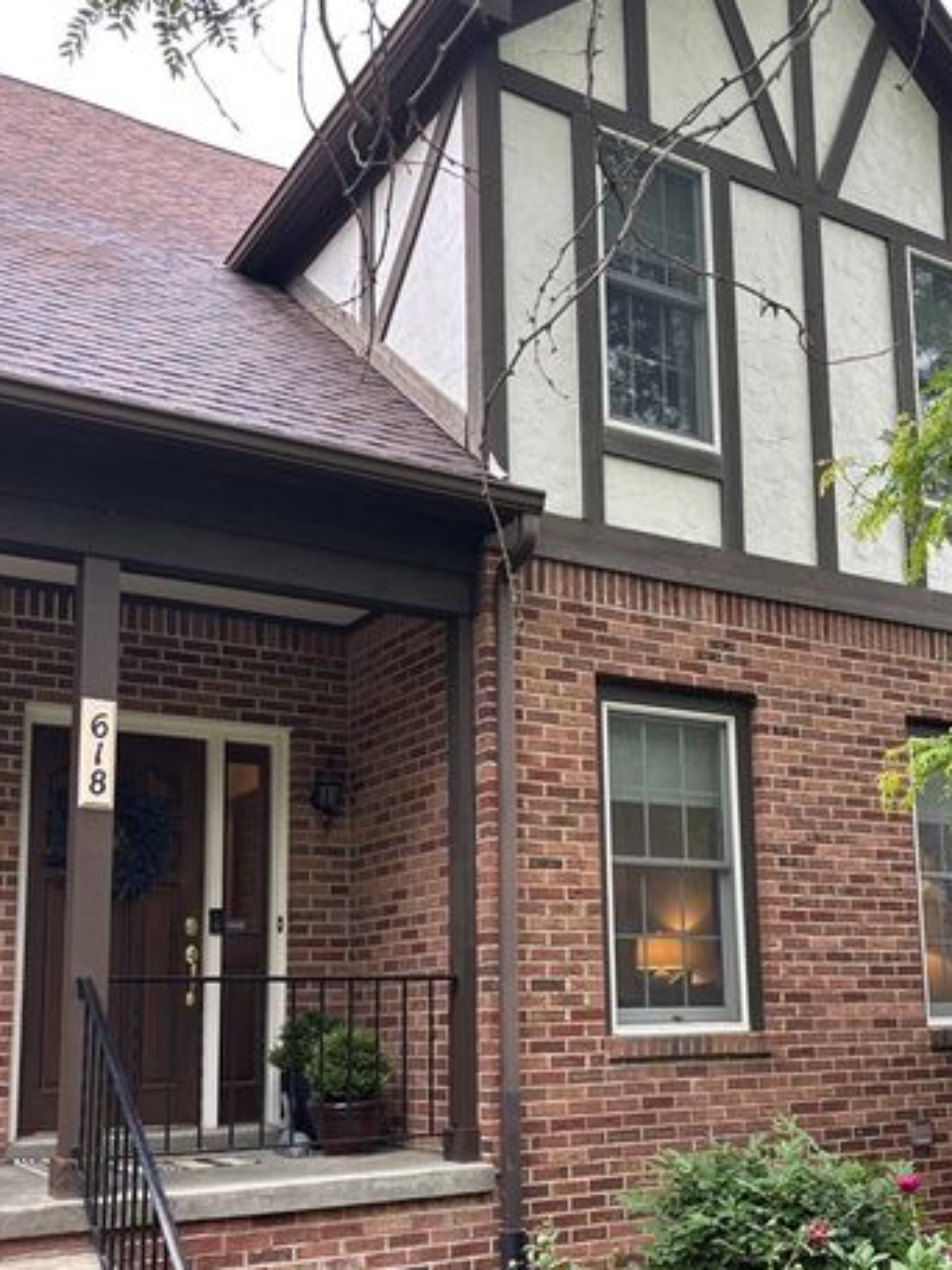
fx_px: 1393
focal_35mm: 38
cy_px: 803
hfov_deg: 37.5
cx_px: 593
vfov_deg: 48.5
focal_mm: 5.96
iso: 100
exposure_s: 1/121
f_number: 1.6
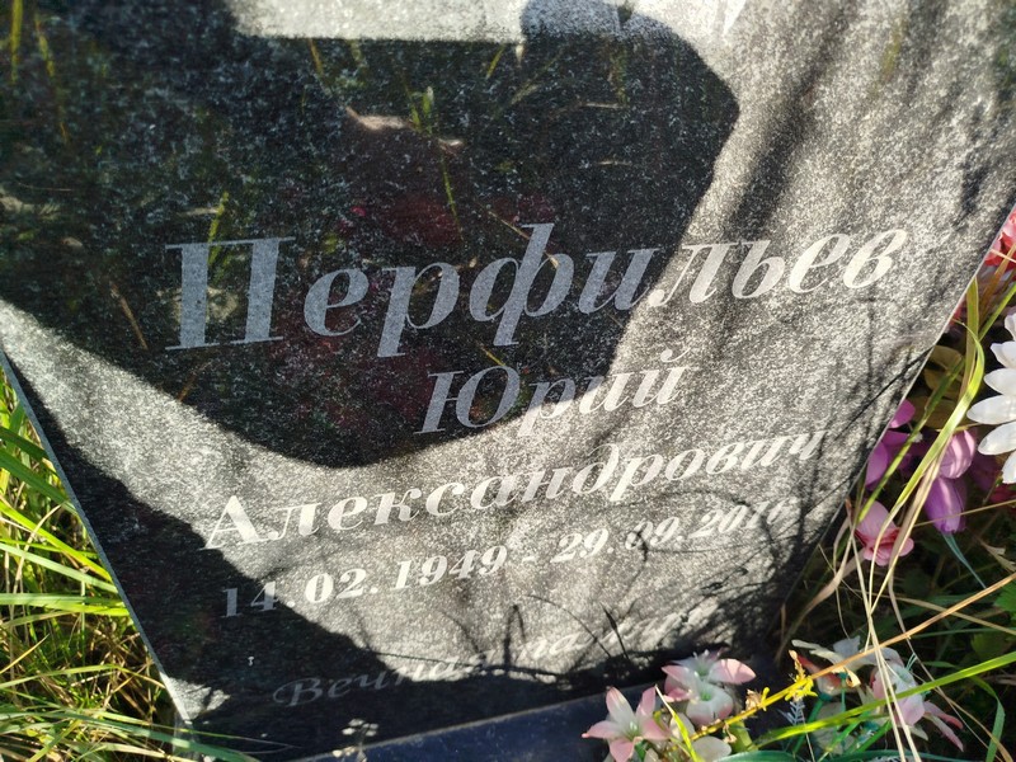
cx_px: 508
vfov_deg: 56.8
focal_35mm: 24
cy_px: 381
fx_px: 704
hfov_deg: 71.6
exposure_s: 1/173
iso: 50
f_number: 1.7
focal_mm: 5.31
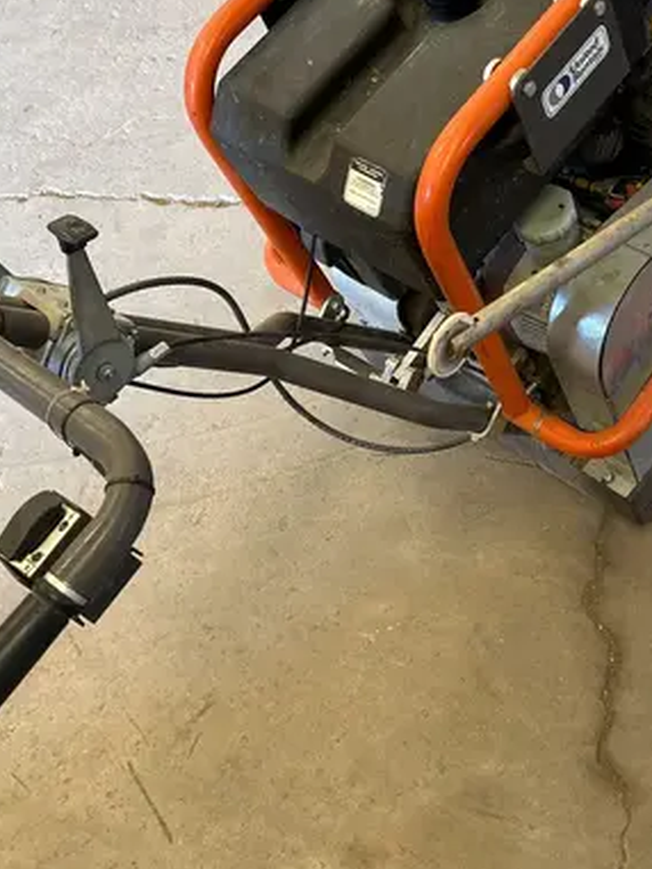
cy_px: 373
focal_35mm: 50
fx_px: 1255
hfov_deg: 28.5
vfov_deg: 38.1
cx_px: 529
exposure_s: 1/60
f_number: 1.5
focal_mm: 5.7
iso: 200
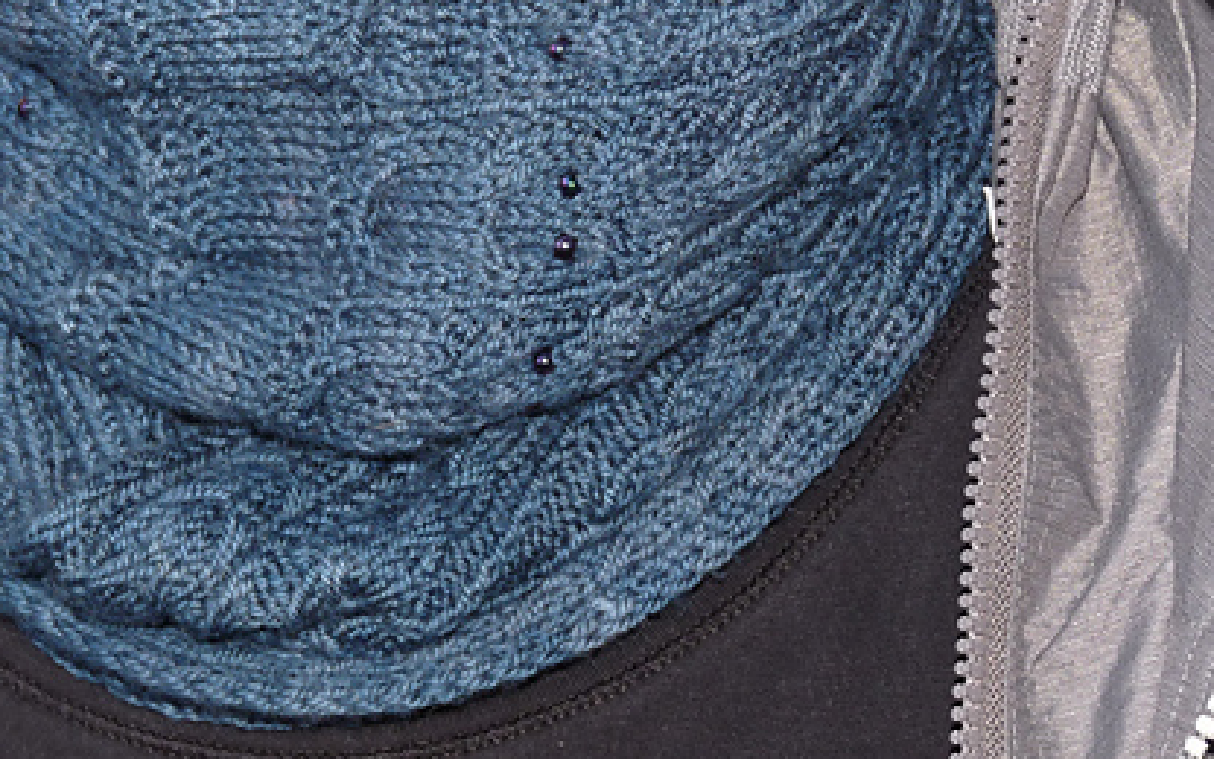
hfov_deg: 13.1
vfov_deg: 8.2
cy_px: 76
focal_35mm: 160
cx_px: 563
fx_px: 5294
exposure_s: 1/80
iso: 100
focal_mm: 17.4
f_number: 3.6
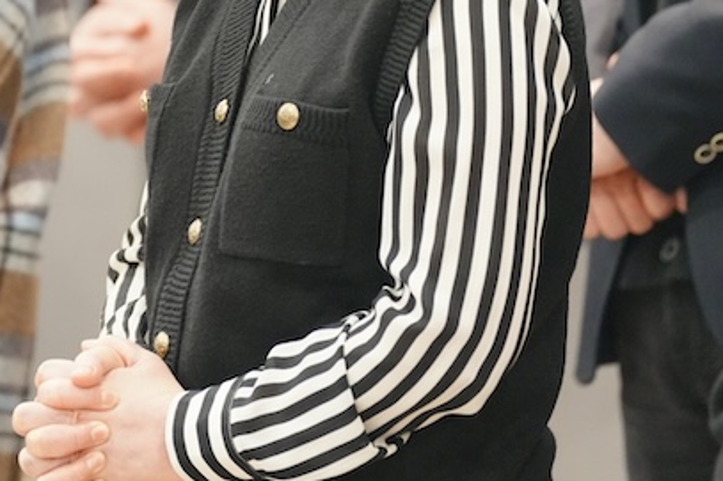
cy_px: -92
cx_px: 199
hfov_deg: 4.9
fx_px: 8471
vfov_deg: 3.3
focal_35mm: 422
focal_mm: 159
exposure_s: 1/125
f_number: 2.8
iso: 3200
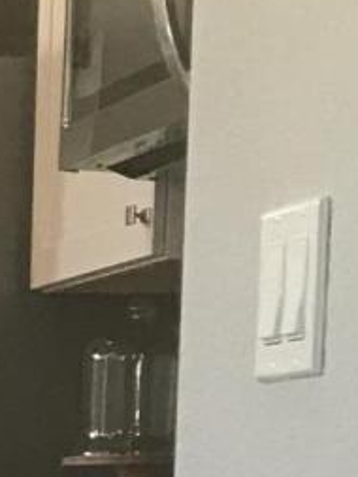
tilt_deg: -8.4
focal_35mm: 221
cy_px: 1046
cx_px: -708
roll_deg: +0.2
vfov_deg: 8.4
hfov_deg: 6.2
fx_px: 3045
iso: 40
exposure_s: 1/20
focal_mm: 3.99
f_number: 1.8
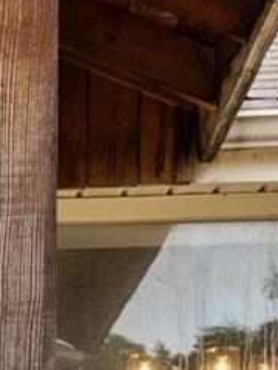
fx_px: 2195
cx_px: -453
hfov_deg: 6.8
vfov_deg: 9.1
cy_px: 711
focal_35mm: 205
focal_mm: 25
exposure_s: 1/40
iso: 400
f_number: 10
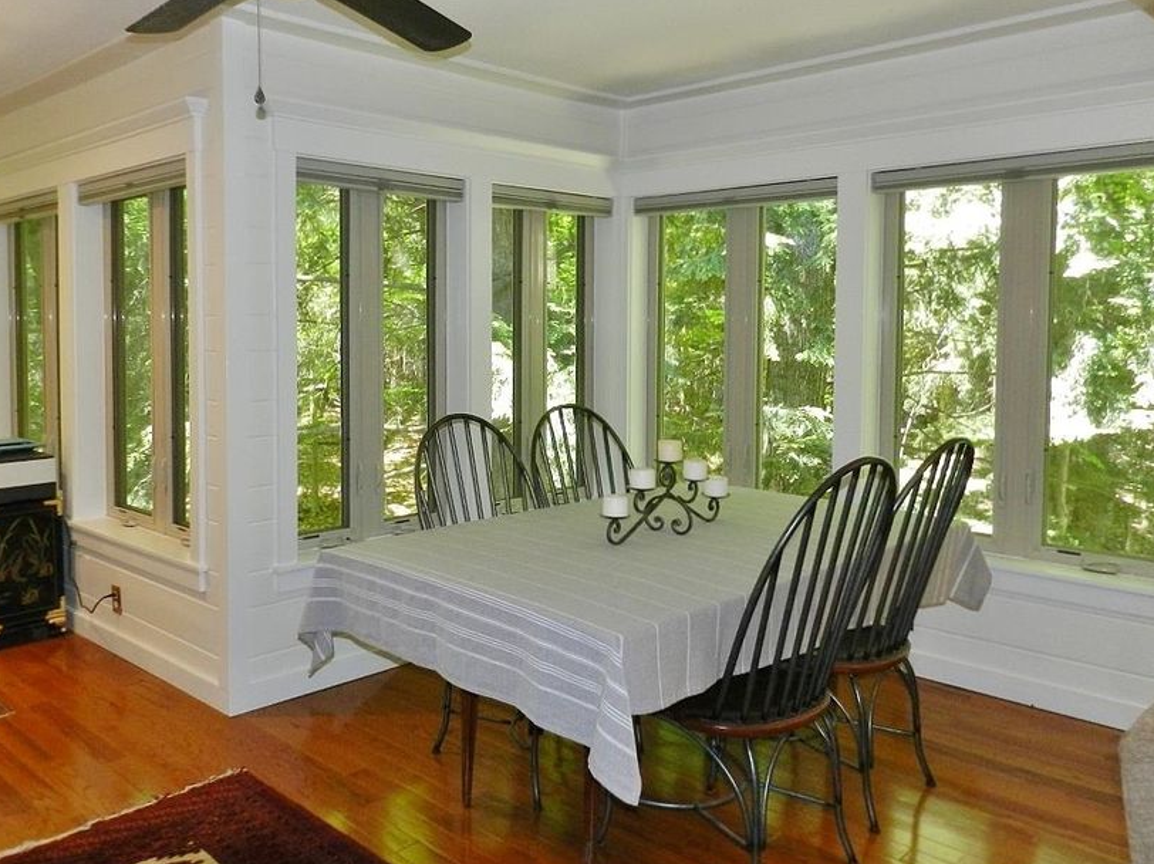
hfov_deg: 61.3
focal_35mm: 29
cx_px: 483
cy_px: 377
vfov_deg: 48.1
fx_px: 966
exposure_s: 1/30
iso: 200
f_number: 3.4
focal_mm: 4
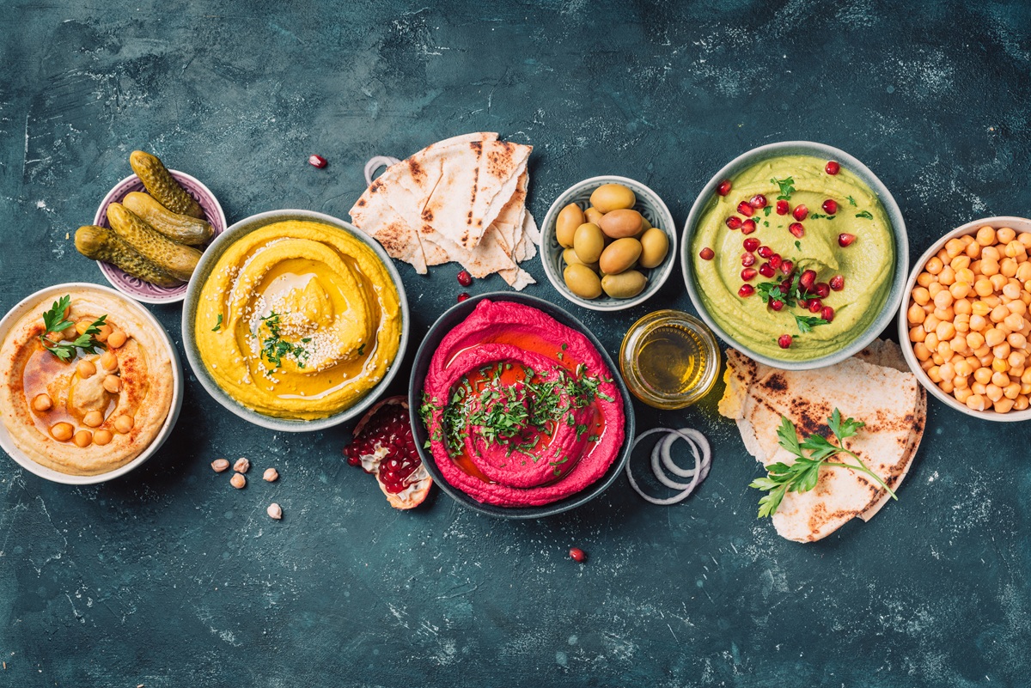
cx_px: 516
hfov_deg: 39.6
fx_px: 1432
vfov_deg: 27.0
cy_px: 344
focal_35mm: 50
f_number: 10
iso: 50
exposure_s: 1/60
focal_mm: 50
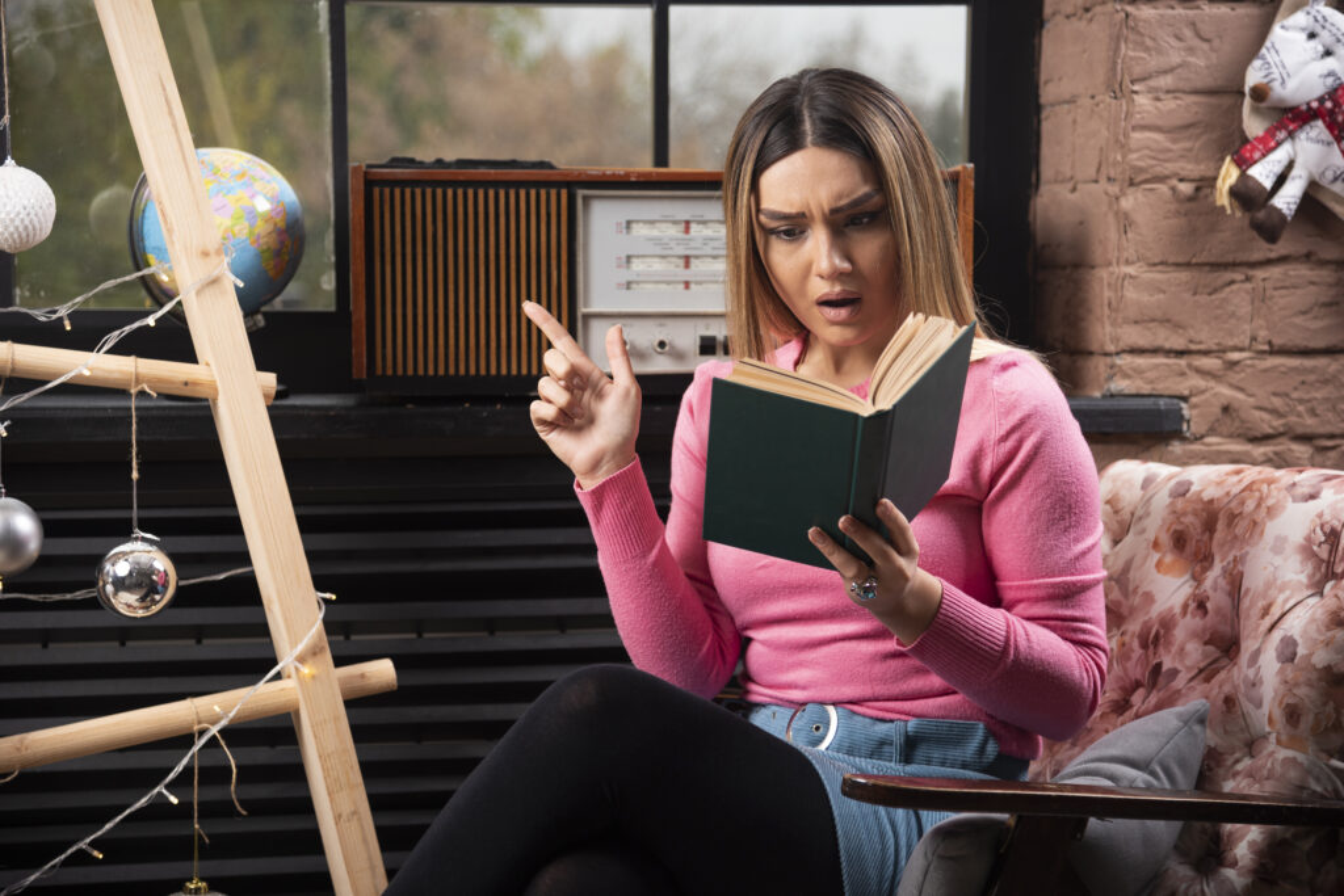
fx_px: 3174
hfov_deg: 23.9
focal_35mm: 85
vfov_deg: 16.1
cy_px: 448
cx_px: 672
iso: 200
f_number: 4
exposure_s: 1/200
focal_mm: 85
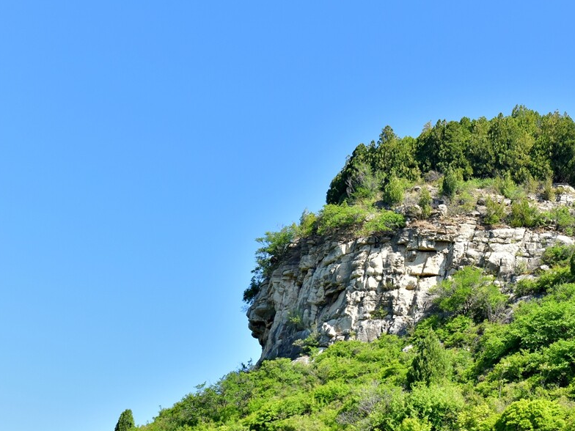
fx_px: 1429
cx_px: 404
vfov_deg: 17.1
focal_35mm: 86
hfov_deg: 22.6
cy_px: 281
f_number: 8
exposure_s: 1/800
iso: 1000
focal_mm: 52
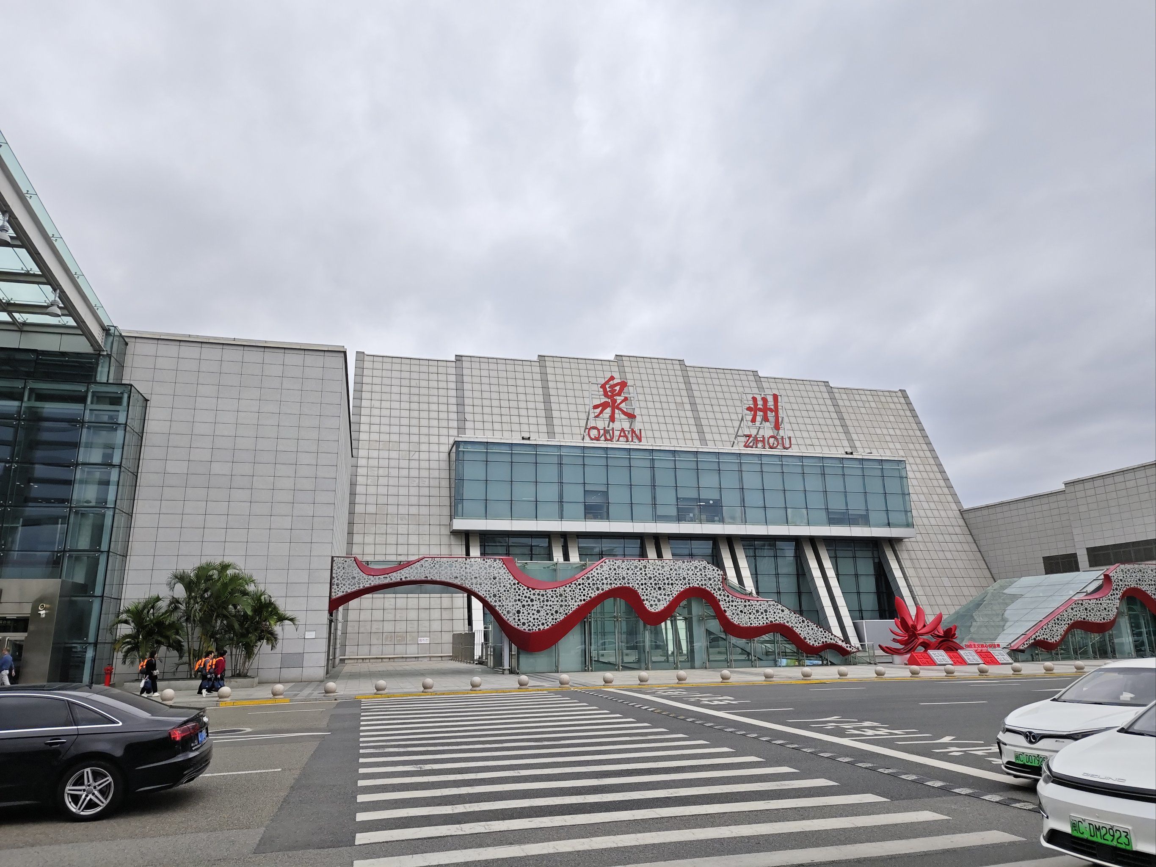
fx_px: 768
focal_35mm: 23
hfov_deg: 73.9
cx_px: 578
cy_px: 434
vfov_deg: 58.9
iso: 71
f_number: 1.75
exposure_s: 1/2500
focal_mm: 5.5
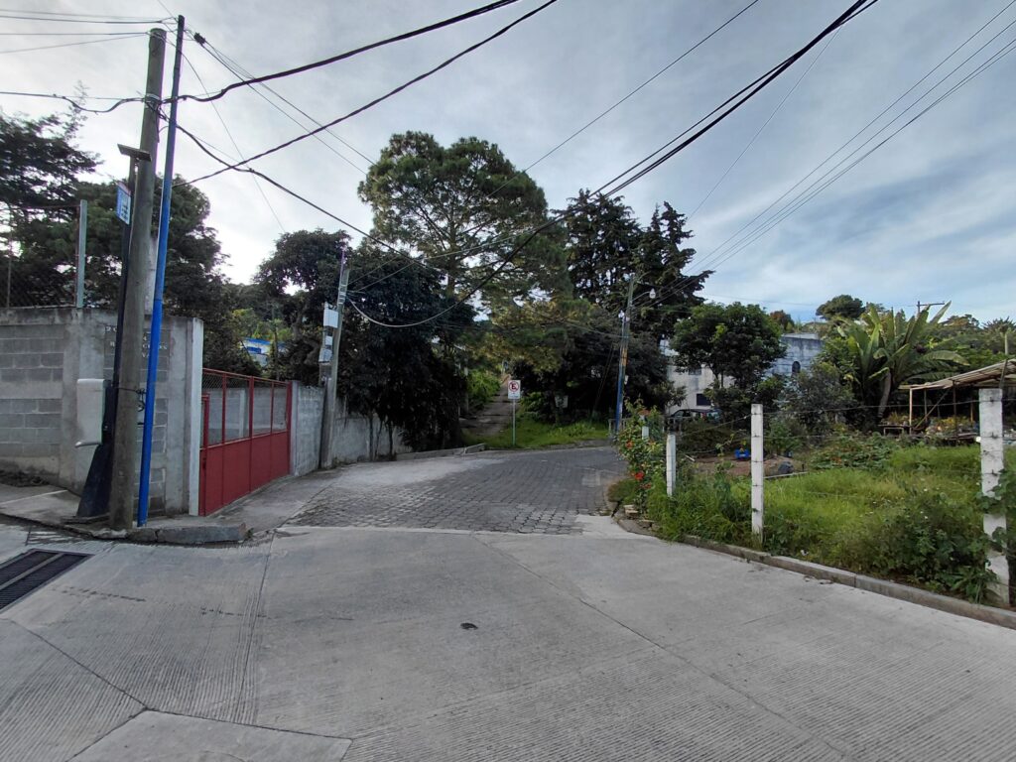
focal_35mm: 16
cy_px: 381
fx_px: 470
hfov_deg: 94.5
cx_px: 508
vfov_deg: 78.1
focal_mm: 1.64
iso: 40
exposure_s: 1/612
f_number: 2.2
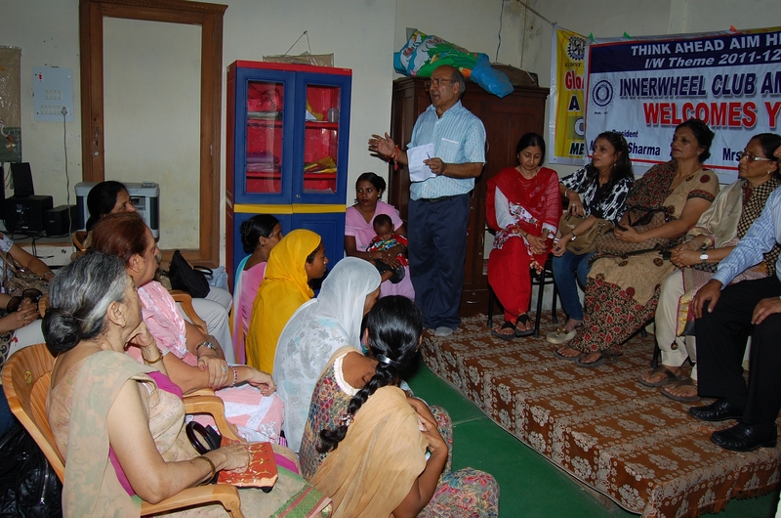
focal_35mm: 27
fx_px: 585
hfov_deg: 67.5
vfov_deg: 47.7
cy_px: 259
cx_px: 390
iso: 200
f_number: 8
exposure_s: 1/125
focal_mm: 18
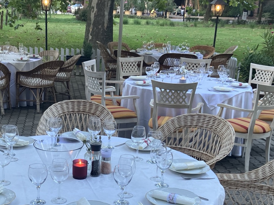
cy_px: 160
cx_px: 84
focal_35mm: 58
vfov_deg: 24.9
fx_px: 459
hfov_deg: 32.9
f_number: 1.8
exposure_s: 1/118
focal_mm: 3.99
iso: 80
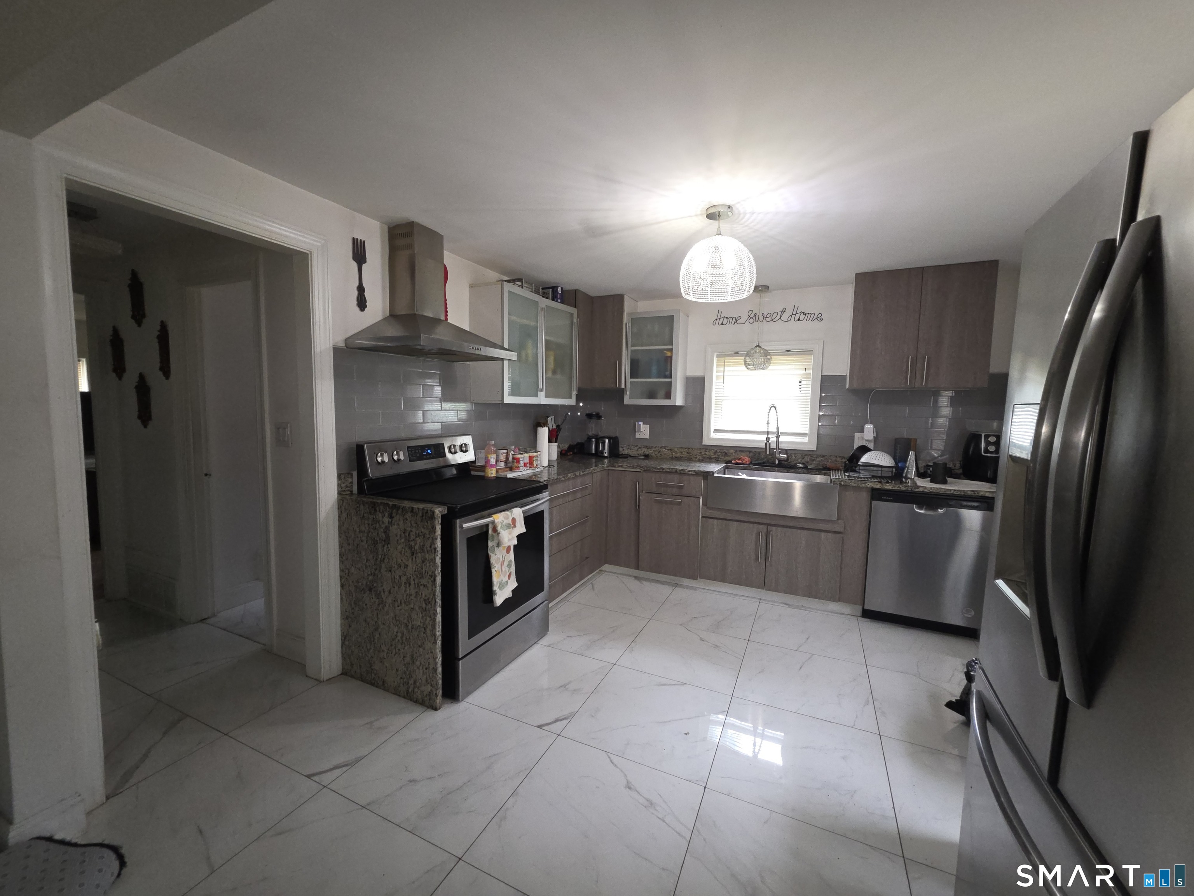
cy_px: 448
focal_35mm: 13
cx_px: 597
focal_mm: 2.2
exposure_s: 1/40
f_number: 1.9
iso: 250
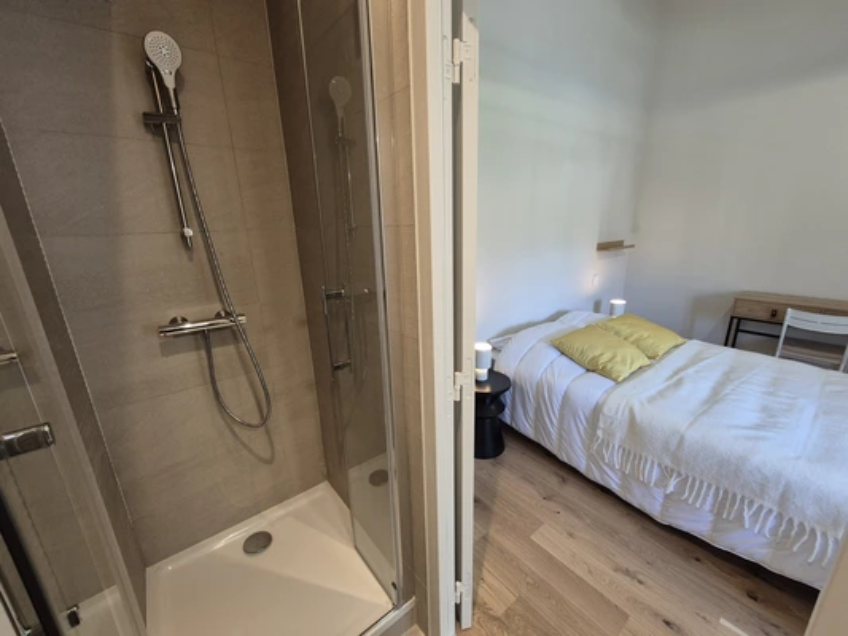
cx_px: 424
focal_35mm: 13
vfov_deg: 89.9
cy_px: 318
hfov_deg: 106.2
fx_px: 319
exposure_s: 1/50
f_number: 2.2
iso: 200
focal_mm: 2.2
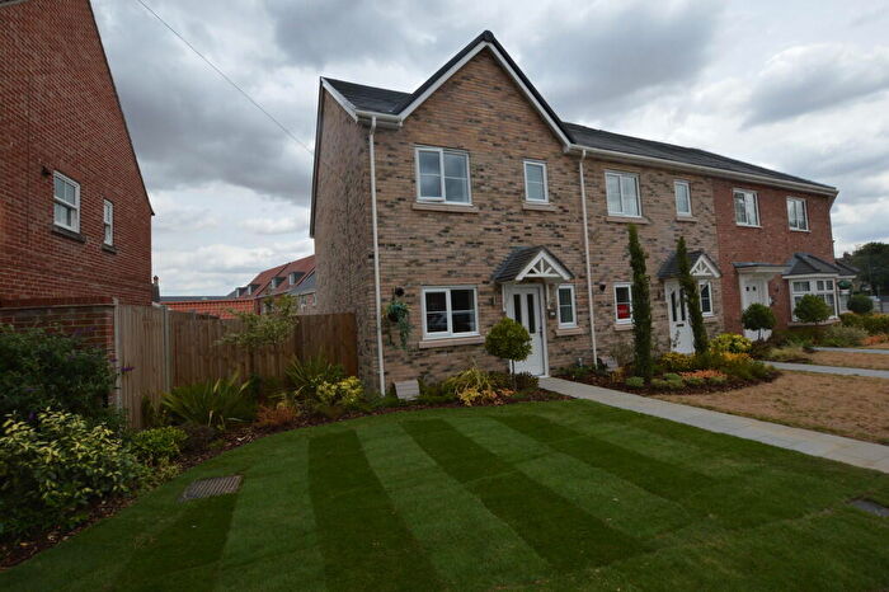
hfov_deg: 100.4
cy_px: 296
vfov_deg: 77.3
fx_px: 370
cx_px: 444
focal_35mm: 15
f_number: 14
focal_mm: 10
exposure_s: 1/80
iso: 100
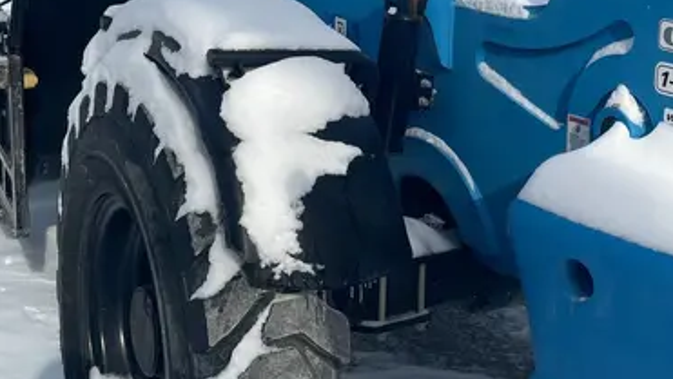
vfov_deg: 21.0
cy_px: 43
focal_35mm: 56
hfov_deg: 37.1
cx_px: 381
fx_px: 1000
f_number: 1.6
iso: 50
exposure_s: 1/6897
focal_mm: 4.2
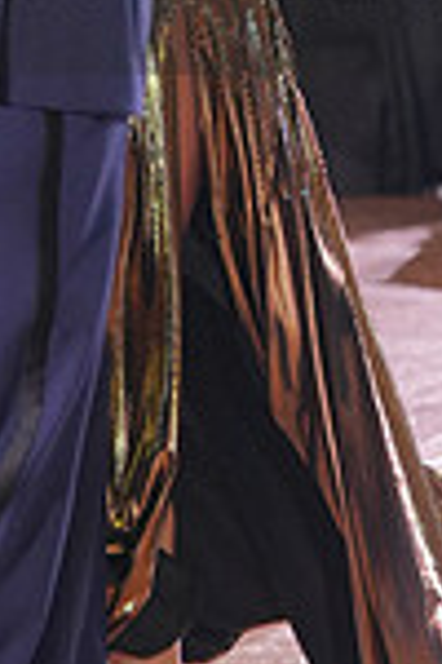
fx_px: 4991
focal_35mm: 271
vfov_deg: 7.6
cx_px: 108
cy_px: -71
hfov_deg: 5.1
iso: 2000
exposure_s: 1/500
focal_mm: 70
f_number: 4
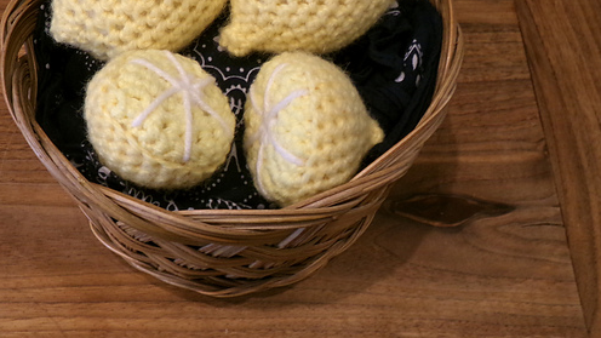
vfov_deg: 22.9
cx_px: 235
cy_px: 110
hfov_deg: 39.7
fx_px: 829
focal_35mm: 52
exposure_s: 1/17
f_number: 4
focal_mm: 6.6
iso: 343
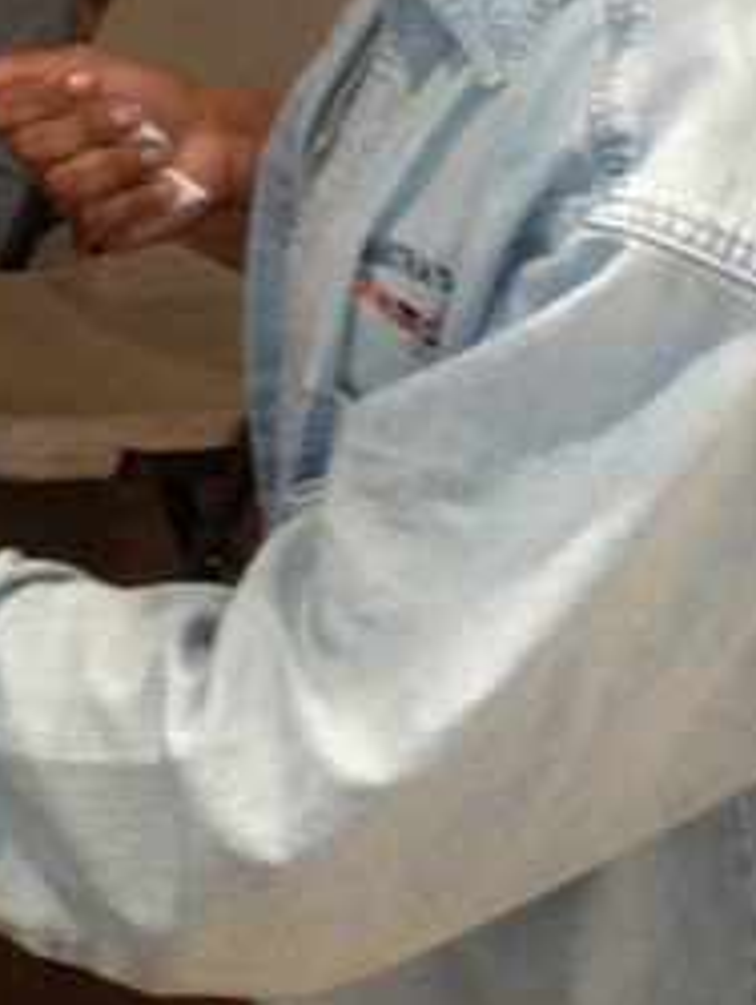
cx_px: -261
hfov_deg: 12.8
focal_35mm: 112
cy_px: -362
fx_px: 3256
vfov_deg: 16.4
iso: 125
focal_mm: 4.28
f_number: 2.4
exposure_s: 1/20
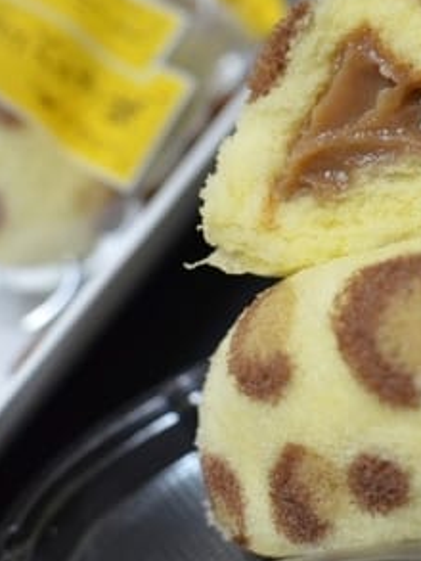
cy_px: 258
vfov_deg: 17.9
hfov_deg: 13.4
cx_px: 355
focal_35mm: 110
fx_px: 1783
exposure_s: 1/50
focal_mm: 35
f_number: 4
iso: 1600
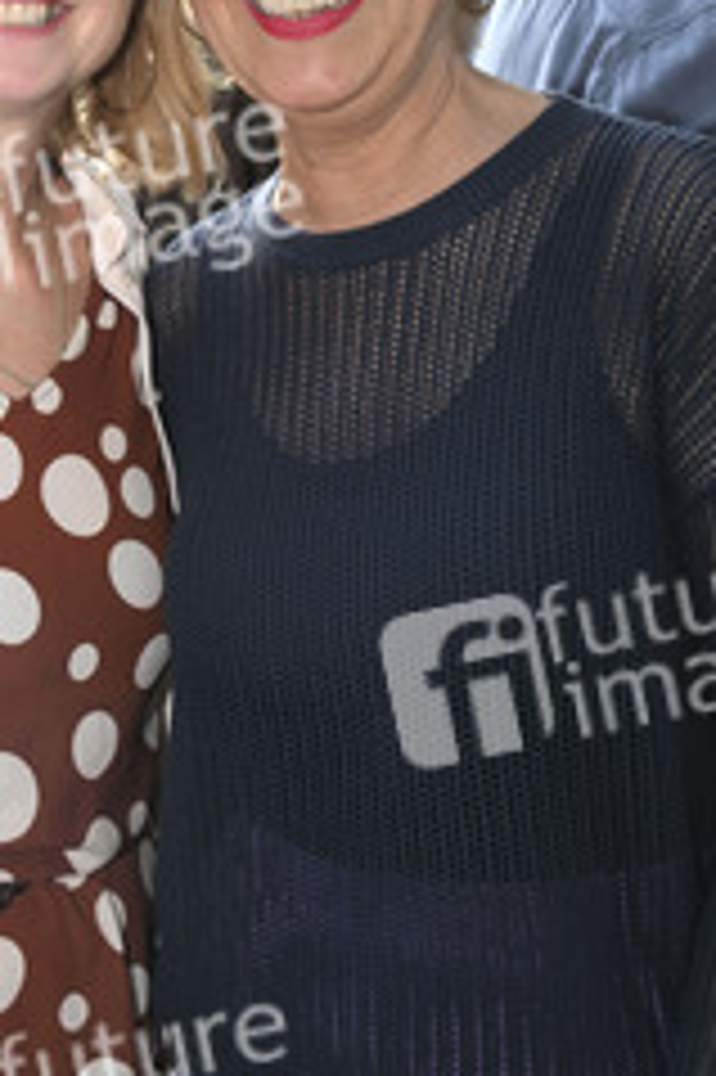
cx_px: 203
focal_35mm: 72
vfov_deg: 28.0
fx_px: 2151
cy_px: 437
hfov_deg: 18.8
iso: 1000
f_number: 5.6
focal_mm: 43
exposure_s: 1/400
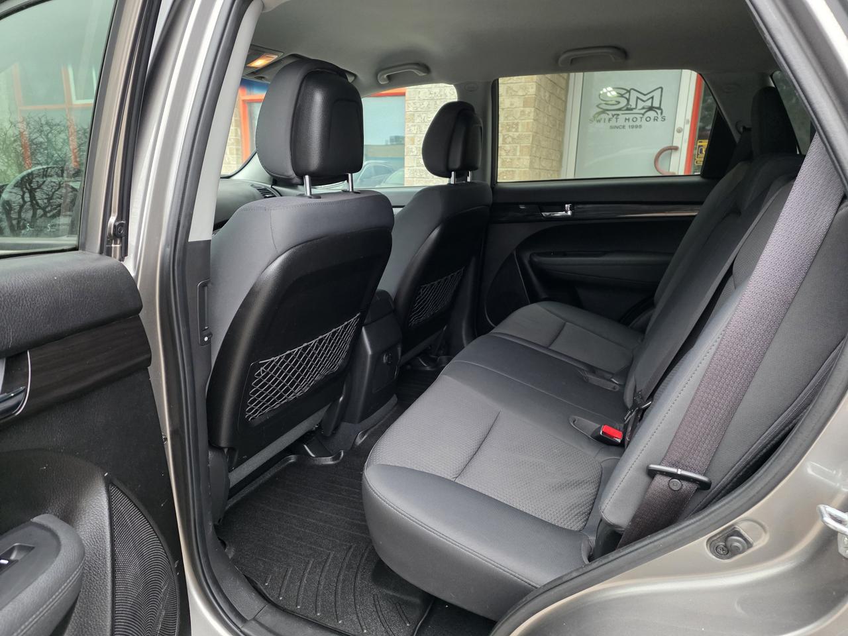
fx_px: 563
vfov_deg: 58.9
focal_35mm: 23
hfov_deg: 73.9
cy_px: 318
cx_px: 424
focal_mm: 6.25
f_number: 1.7
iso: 1250
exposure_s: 1/120
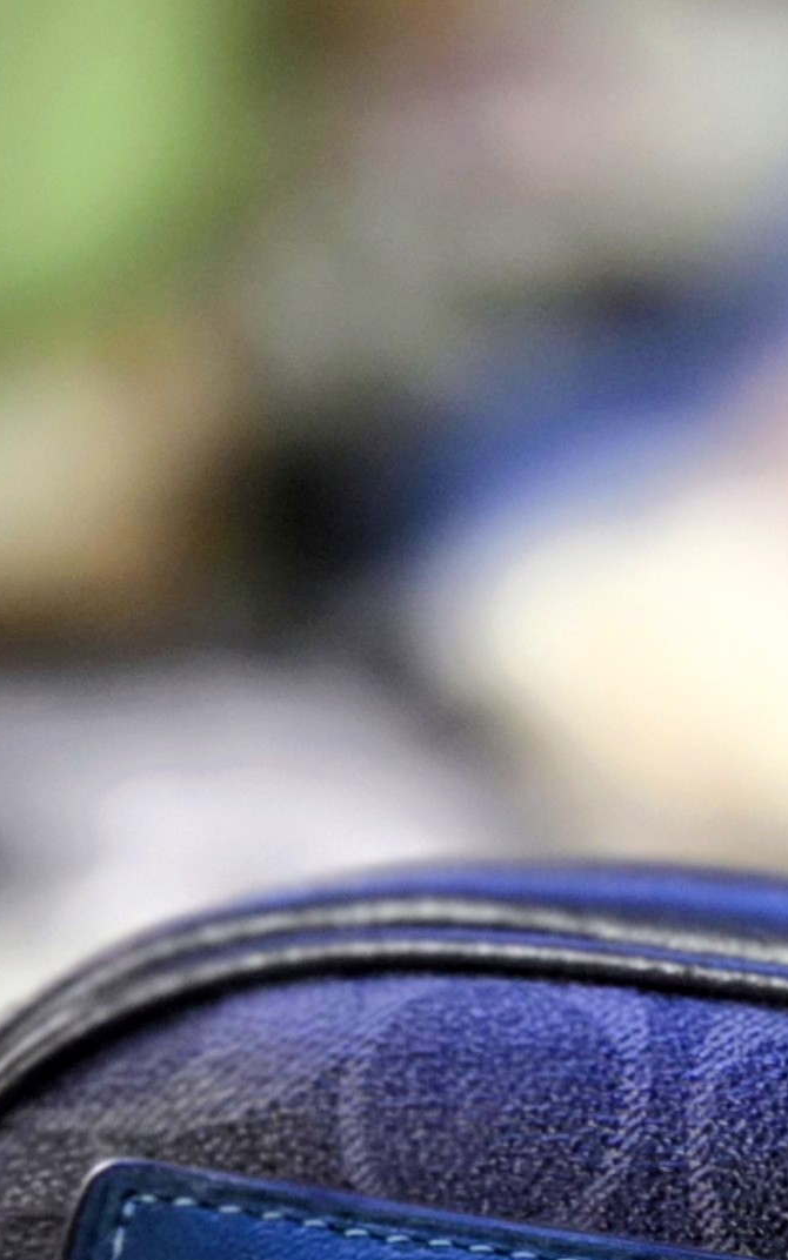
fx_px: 3127
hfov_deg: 14.1
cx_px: 866
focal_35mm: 91
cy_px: 1278
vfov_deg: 21.9
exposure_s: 1/60
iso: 2000
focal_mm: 5.4
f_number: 1.8
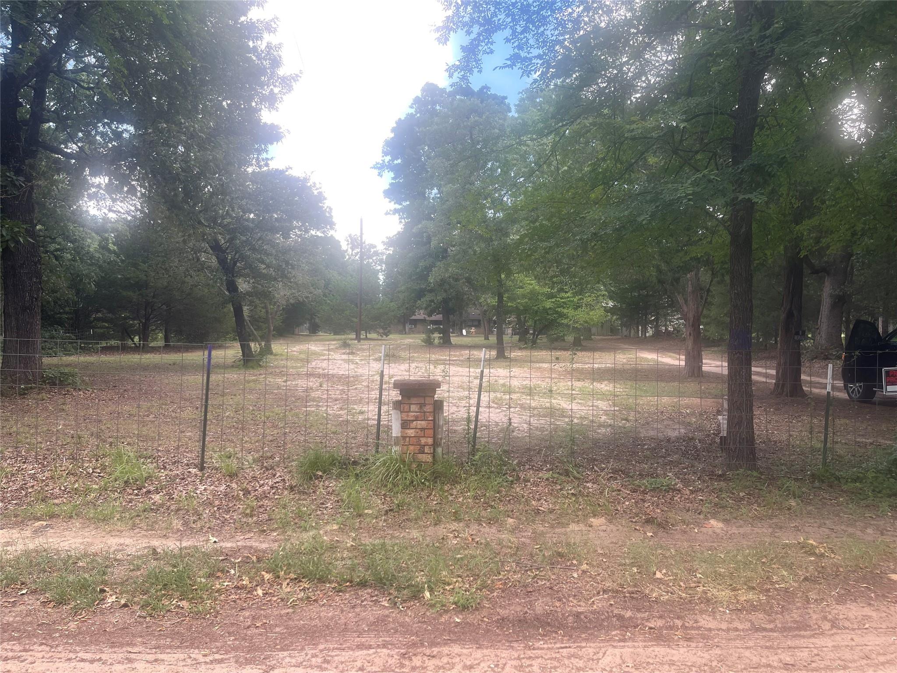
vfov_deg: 54.9
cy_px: 336
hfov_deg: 69.4
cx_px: 448
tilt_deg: -0.6
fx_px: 648
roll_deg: +0.0
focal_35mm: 25
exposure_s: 1/214
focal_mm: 5.1
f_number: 1.6
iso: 32
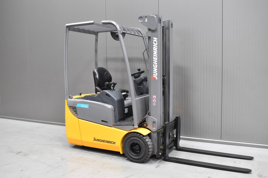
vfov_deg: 38.4
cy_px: 89
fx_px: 257
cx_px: 134
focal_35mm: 34
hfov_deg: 55.1
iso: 1600
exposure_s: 1/30
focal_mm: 23
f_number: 5
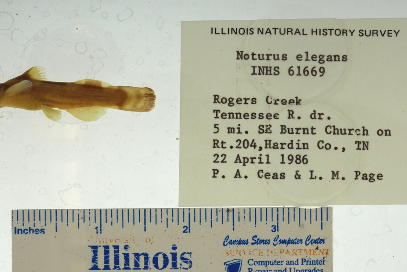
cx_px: 175
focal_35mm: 79
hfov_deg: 25.6
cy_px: 157
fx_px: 893
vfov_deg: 17.3
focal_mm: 60
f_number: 20
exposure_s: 1/50
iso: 100
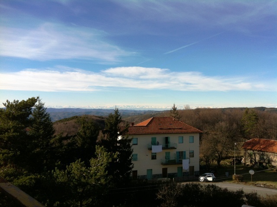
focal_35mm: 35
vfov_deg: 40.6
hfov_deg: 52.7
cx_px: 138
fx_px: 280
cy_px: 104
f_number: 2.8
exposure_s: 1/1521
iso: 80
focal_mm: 3.85
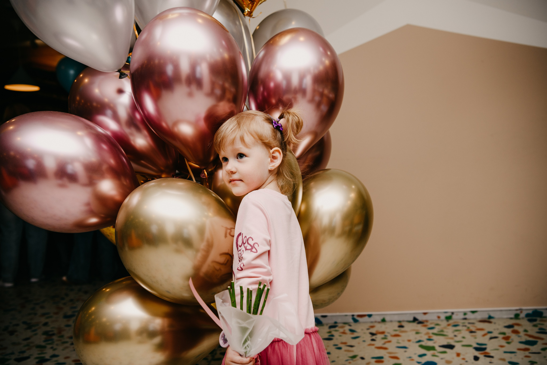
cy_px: 182
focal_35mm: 38
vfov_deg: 35.1
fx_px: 577
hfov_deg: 50.7
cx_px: 274
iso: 200
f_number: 4
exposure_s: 1/160
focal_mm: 38
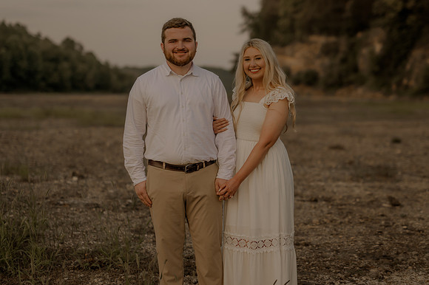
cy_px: 142
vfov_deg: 18.2
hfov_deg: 27.0
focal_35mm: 75
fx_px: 893
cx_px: 214
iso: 200
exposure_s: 1/1000
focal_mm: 50
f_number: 2.2
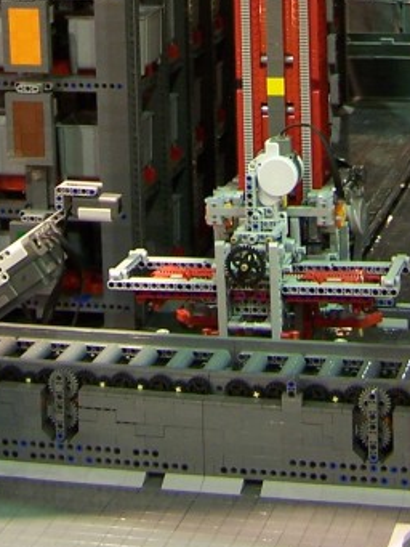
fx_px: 1799
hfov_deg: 13.0
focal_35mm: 114
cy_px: -225
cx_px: 133
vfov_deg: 16.1
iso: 80
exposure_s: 1/2
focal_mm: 6.3
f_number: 2.8
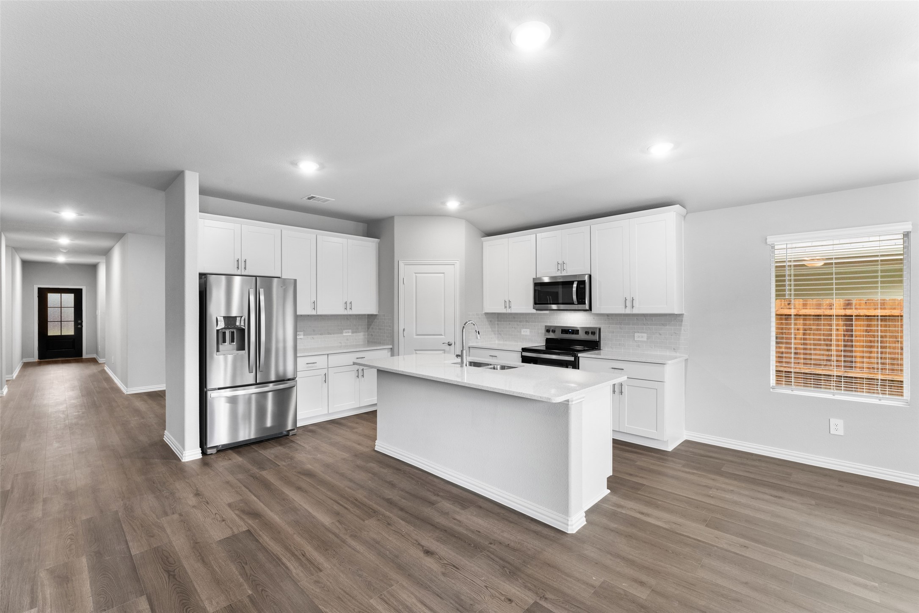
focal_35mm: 16
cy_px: 306
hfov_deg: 98.2
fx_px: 398
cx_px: 460
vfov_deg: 75.2
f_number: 9
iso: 640
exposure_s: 1/2.5
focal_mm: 15.6
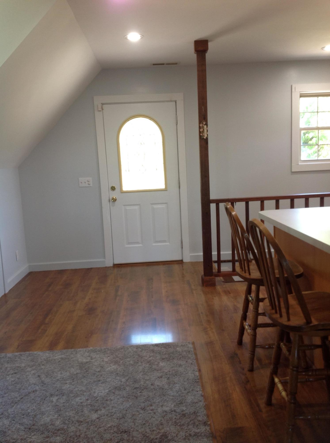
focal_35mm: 35
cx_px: 165
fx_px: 446
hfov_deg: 40.6
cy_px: 222
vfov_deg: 52.7
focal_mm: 4.28
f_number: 2.4
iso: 50
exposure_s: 1/17
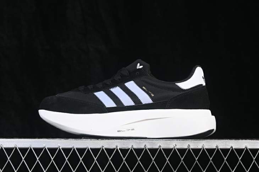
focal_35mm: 75
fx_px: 539
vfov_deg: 18.2
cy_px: 86
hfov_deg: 27.0
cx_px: 130
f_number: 6.3
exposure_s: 1/50
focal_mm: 50
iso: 160
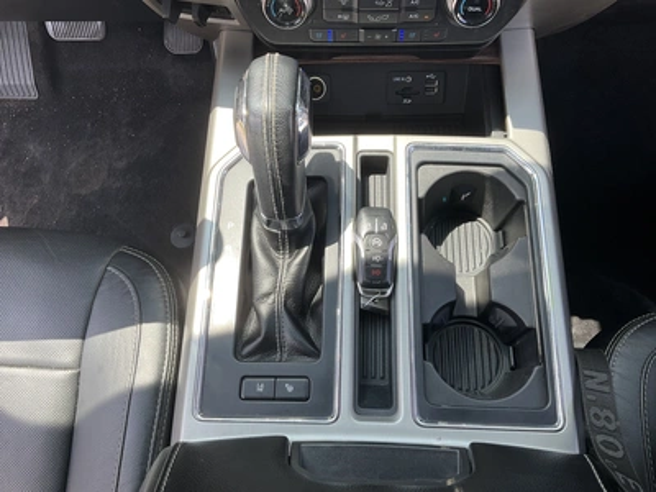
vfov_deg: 48.2
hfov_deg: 61.7
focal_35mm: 29
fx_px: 550
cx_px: 328
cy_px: 246
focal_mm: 3
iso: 20
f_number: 1.8
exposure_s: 1/182
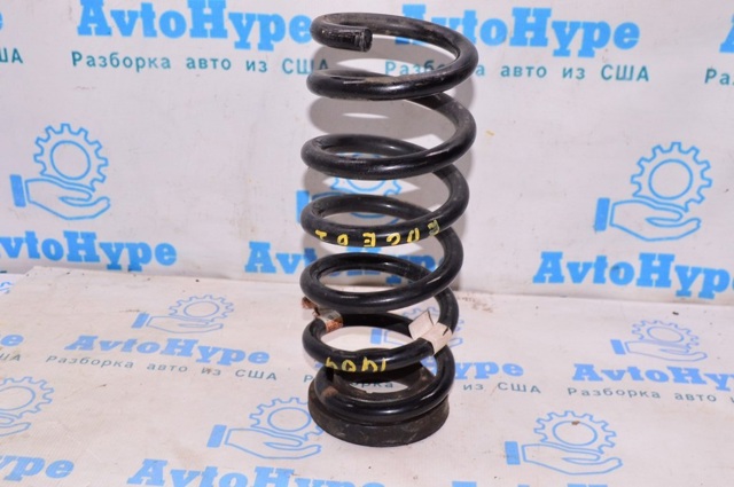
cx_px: 367
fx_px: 886
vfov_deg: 30.8
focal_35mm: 44
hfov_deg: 45.0
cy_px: 244
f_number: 8
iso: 1600
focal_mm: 29
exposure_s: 1/125
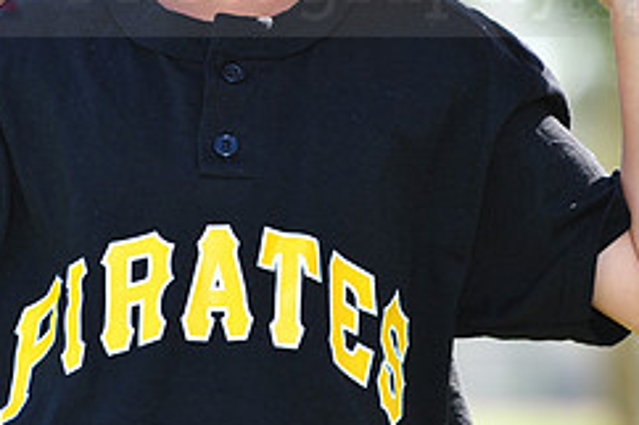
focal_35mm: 396
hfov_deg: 5.2
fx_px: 7024
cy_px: -42
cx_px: 248
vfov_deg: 3.5
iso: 200
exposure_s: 1/320
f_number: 4.5
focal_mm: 165
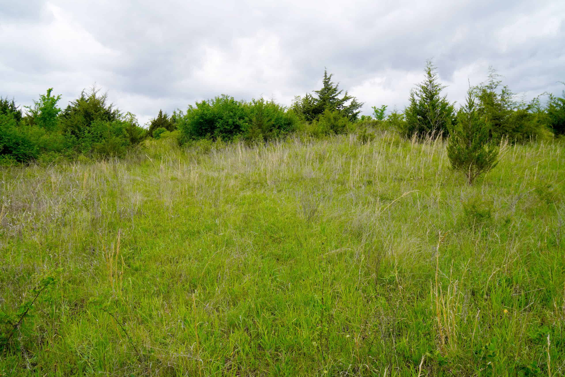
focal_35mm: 30
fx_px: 471
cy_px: 188
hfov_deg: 61.9
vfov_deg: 43.6
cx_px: 282
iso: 100
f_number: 8
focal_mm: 20
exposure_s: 1/125
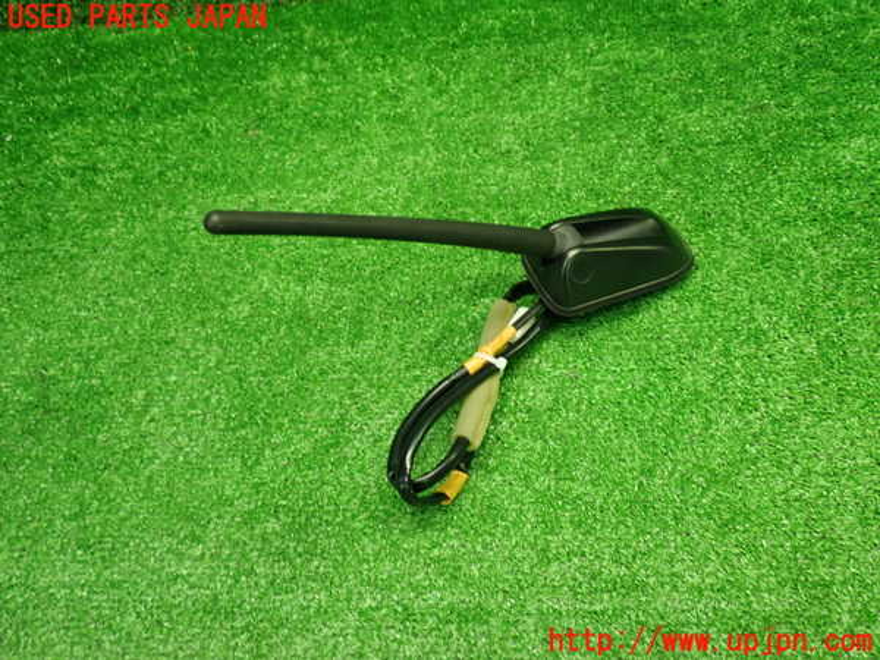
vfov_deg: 39.7
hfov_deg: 51.4
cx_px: 440
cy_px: 330
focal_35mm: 36
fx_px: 915
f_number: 2.5
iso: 320
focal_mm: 6.37
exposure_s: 1/40
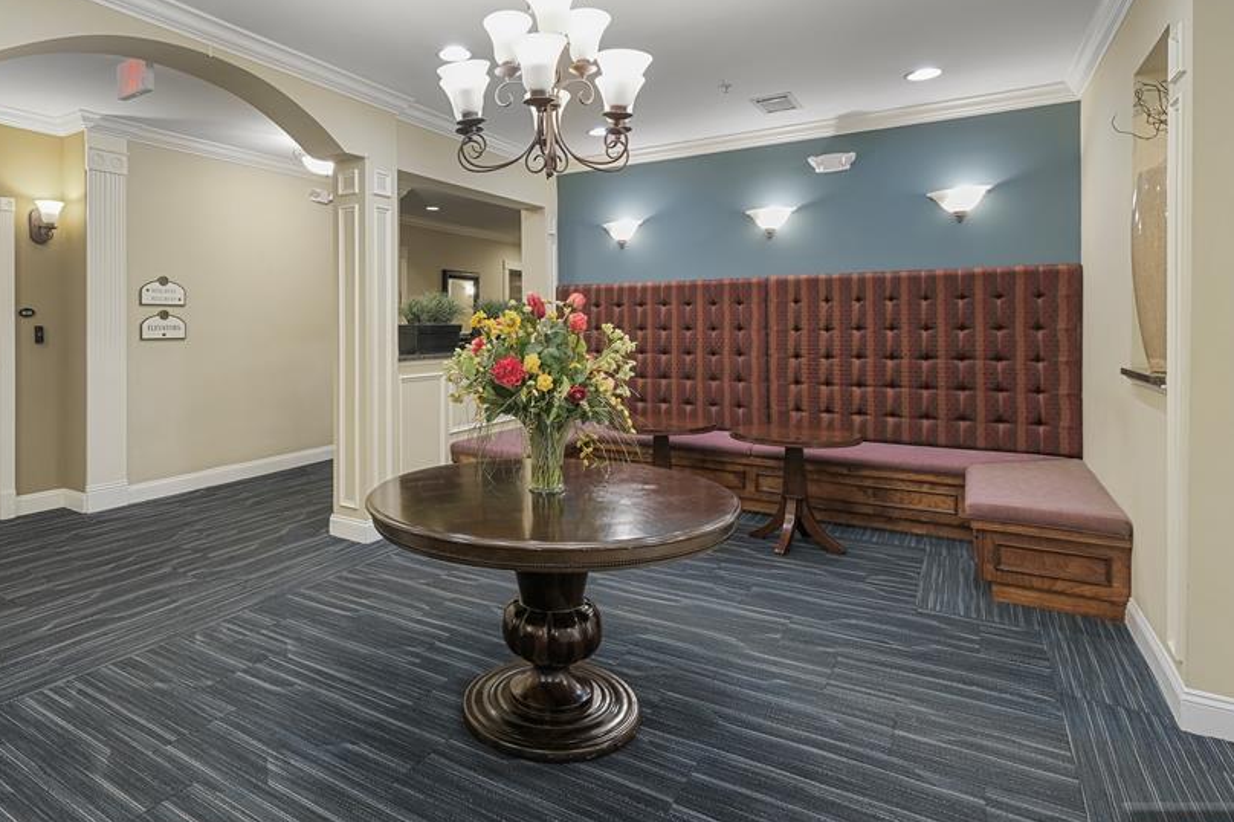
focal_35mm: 19
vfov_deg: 64.2
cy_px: 356
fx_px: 651
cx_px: 496
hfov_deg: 85.9
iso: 160
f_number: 5.6
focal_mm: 10
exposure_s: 1/2
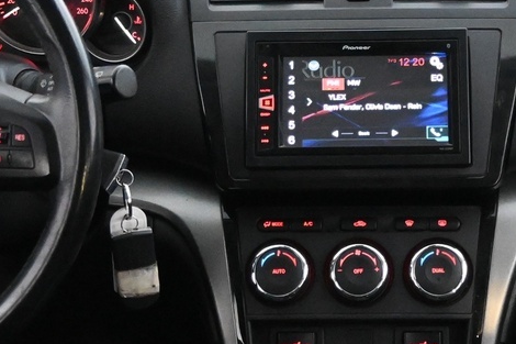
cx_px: 362
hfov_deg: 20.1
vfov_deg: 13.5
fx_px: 1445
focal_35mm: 101
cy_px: 103
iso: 6400
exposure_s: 1/40
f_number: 3.8
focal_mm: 19.5
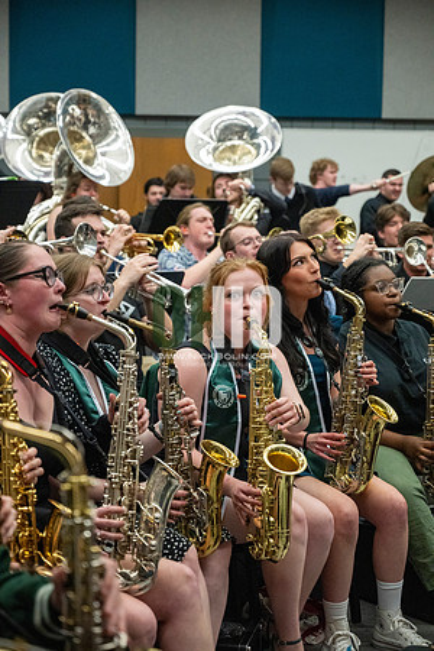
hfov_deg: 19.5
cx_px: 217
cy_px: 326
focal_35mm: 70
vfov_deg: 28.8
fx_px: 1266
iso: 10000
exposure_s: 1/500
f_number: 4
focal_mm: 70
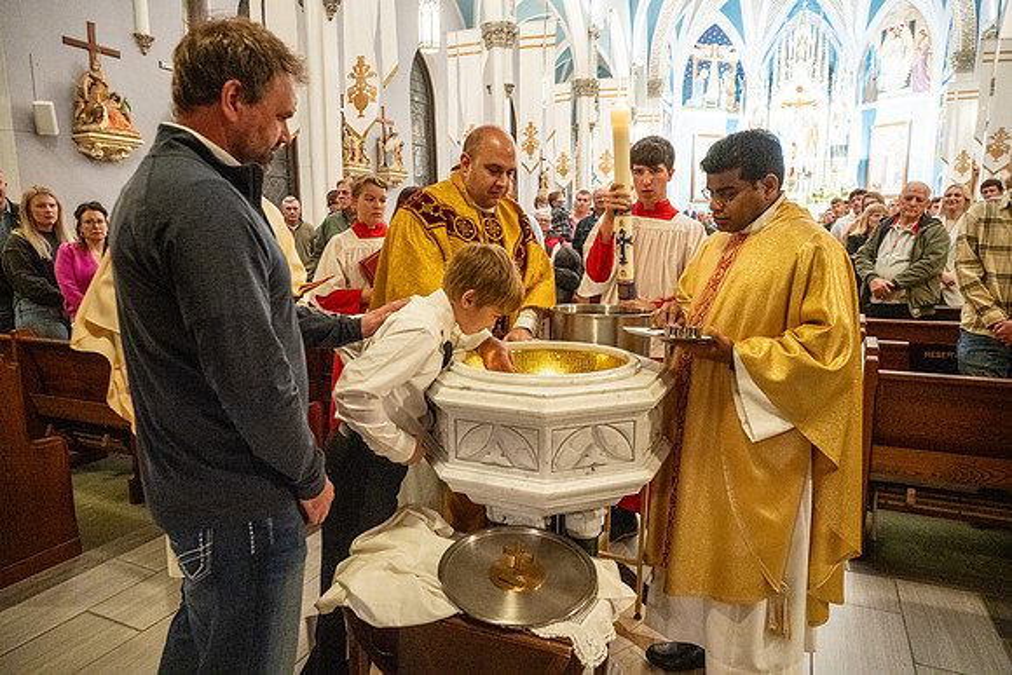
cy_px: 338
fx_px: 675
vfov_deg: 53.2
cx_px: 506
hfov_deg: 73.7
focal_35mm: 24
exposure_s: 1/60
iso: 5000
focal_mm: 24
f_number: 4.5
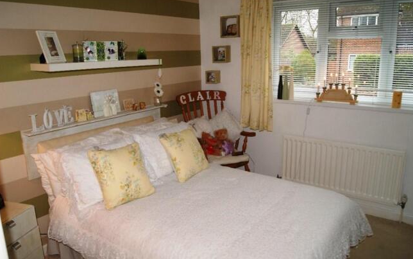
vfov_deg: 44.6
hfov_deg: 66.4
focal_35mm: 28
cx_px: 206
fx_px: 315
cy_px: 132
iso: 400
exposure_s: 1/60
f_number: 5.6
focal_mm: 18
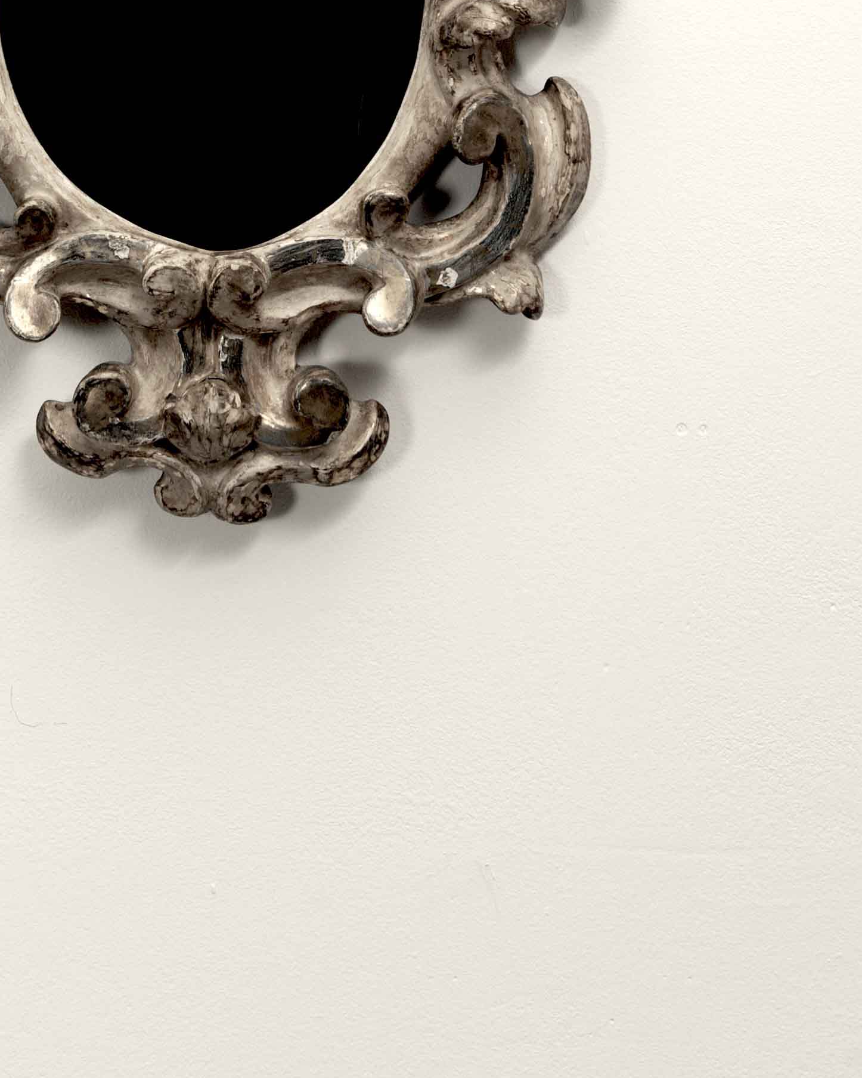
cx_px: 181
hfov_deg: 14.5
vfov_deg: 17.5
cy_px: -122
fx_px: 3381
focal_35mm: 106
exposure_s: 1/100
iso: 200
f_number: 8
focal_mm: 48
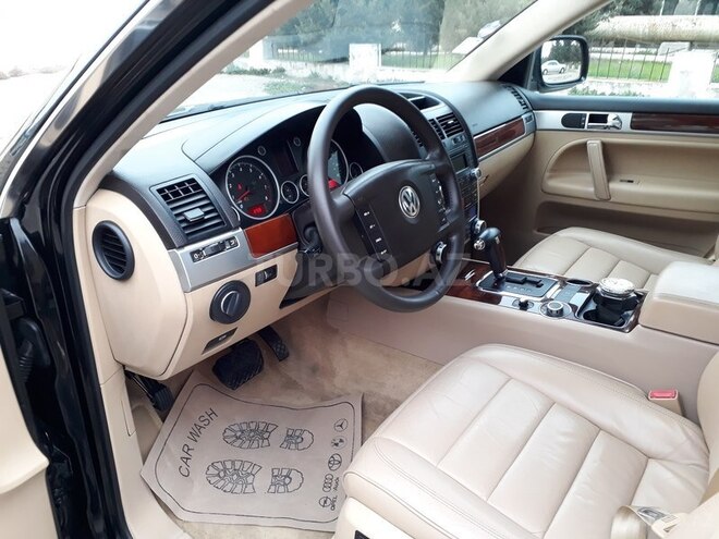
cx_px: 360
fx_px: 561
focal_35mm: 27
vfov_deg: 51.4
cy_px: 270
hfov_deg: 65.3
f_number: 1.9
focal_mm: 3.6
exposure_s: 1/33
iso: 100
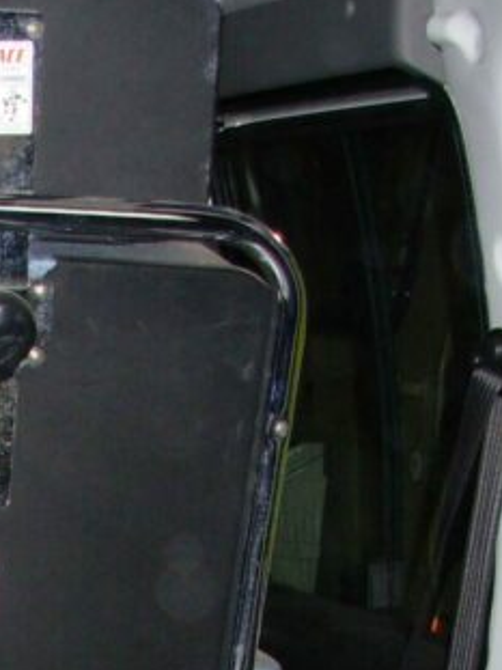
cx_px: -194
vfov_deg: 14.8
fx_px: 2419
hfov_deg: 11.5
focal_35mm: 125
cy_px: 954
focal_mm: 6.3
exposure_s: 1/37
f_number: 2.9
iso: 58
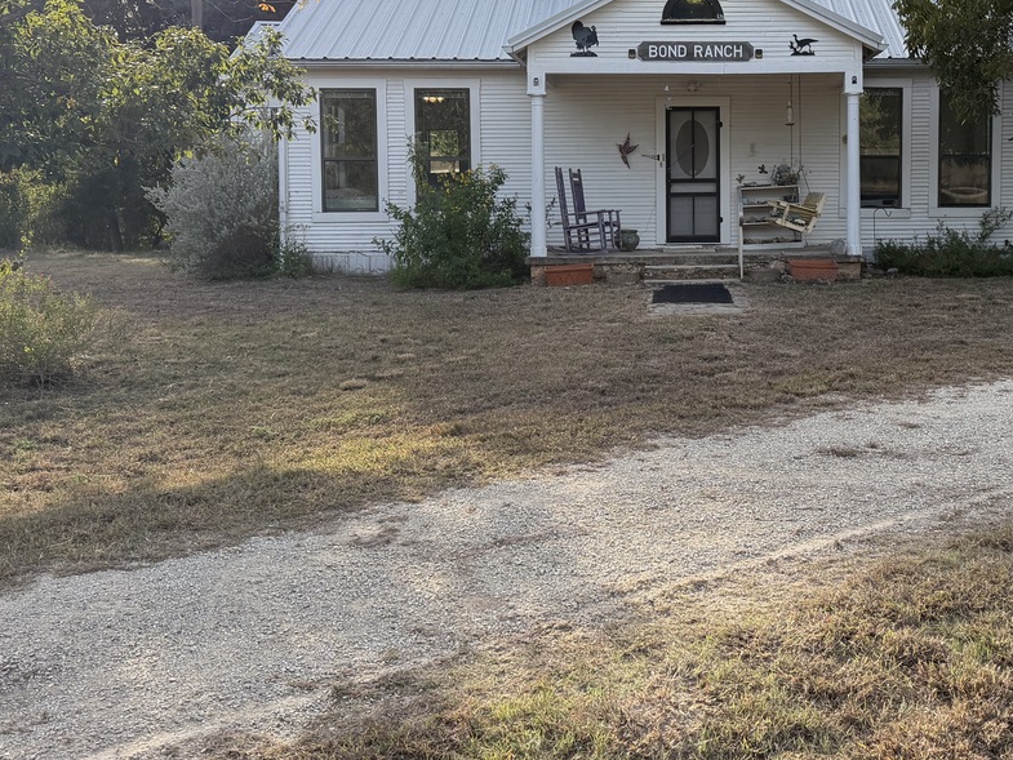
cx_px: 715
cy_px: 226
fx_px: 1288
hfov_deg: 42.1
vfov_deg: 32.5
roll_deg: +1.6
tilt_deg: -3.3
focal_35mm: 44
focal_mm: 6.76
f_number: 1.78
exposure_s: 1/1901
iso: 100
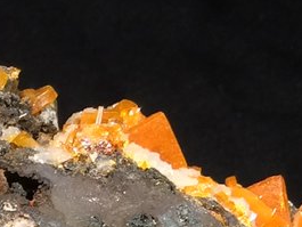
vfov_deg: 7.7
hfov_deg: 10.0
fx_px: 1527
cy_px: 606
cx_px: -394
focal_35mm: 175
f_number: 2.2
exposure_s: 1/120
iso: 64
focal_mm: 4.15
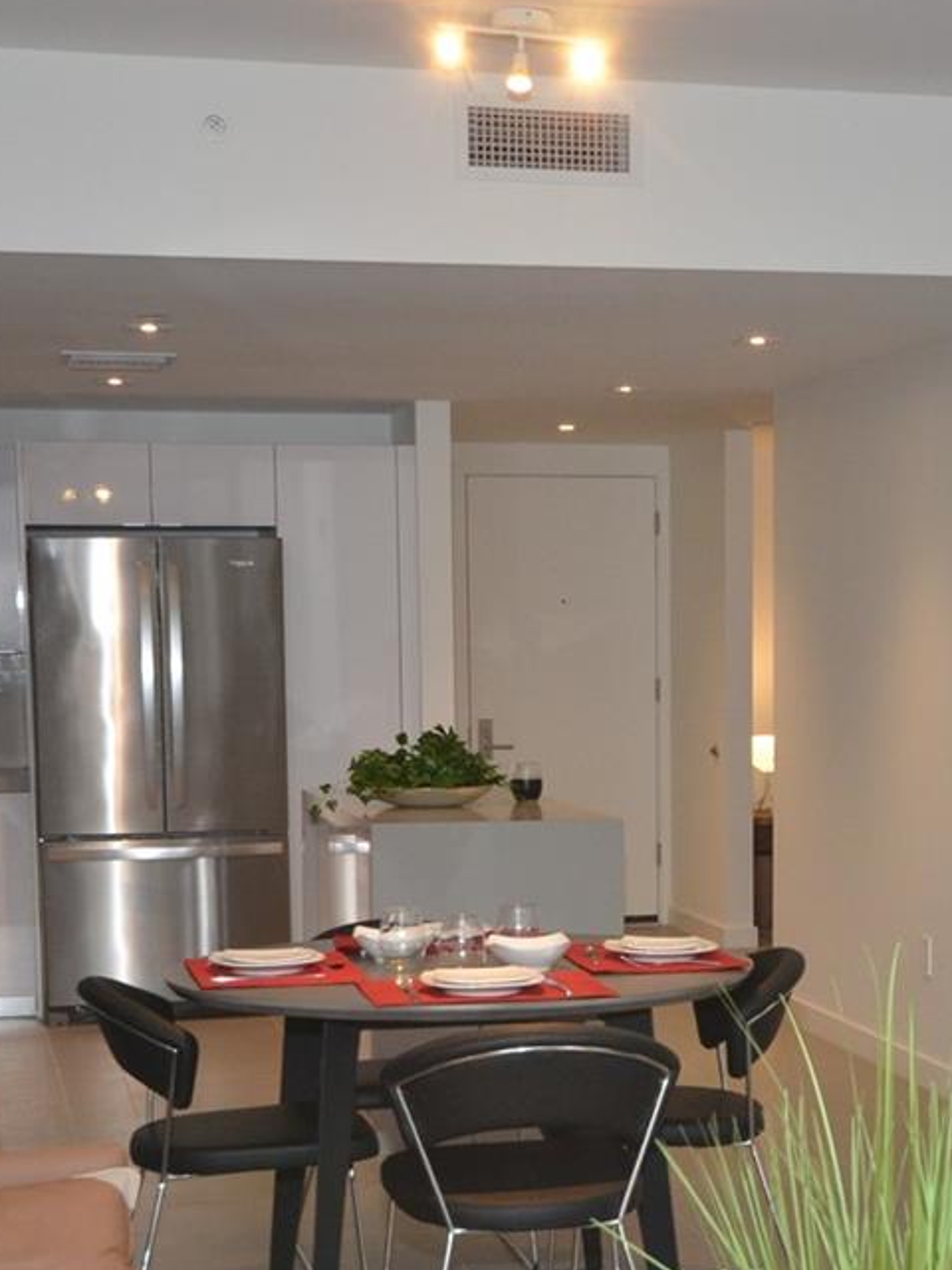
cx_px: 700
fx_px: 2640
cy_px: 930
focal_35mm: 72
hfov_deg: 20.3
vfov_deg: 26.7
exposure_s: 1/60
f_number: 5.6
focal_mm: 20
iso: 800
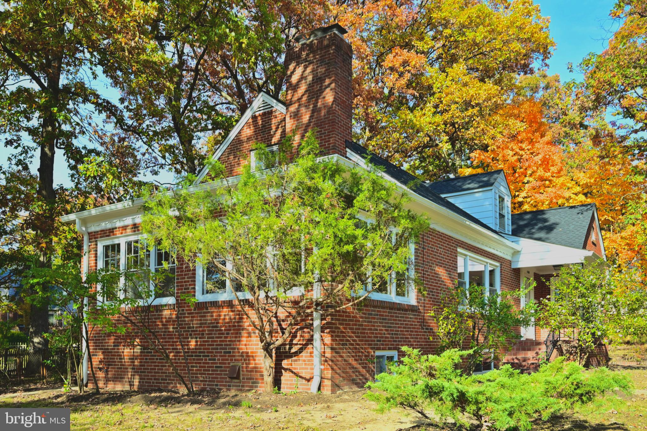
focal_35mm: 30
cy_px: 216
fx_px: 539
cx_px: 324
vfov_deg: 43.6
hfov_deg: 61.9
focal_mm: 30
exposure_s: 1/250
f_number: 8
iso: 400
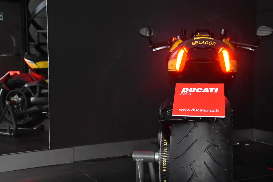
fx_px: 364
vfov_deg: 28.1
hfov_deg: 41.1
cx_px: 136
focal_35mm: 48
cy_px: 91
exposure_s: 1/60
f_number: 4.2
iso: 6400
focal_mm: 32
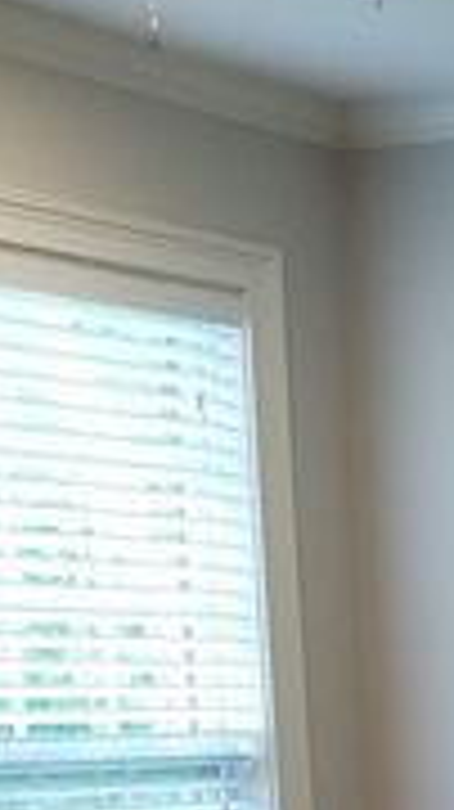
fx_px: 2251
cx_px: 1110
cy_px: 1145
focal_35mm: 105
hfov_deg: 10.0
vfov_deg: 18.5
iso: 64
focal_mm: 4.2
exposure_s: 1/60
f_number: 1.7
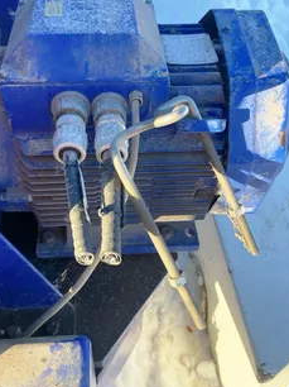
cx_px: 121
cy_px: 182
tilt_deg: -49.4
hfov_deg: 41.6
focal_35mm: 34
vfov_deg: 54.0
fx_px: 379
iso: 32
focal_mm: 4.25
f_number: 1.8
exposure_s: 1/497
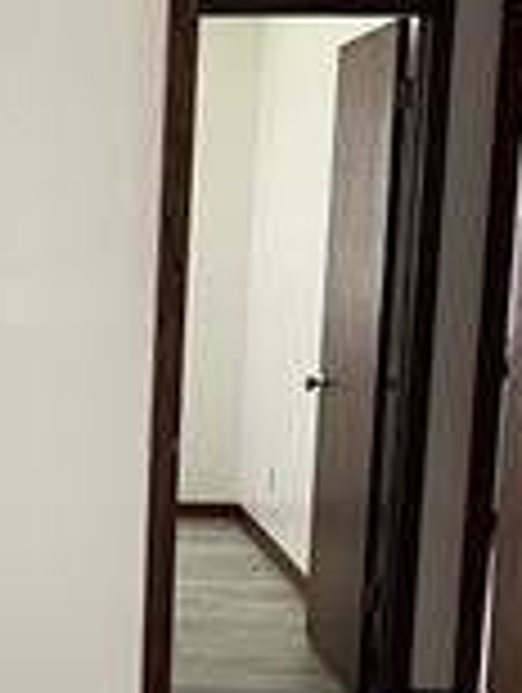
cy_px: 468
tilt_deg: -9.8
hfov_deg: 17.1
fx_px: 1624
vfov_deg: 24.0
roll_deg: -1.2
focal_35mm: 81
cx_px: -166
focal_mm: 5.7
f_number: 1.5
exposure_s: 1/60
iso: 125
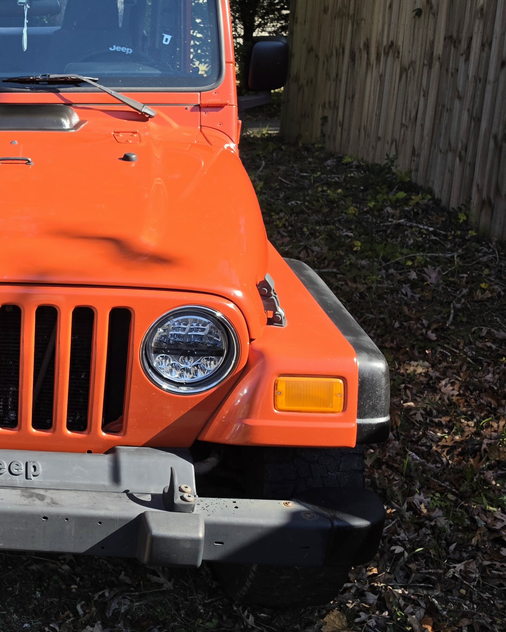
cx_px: 39
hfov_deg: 39.8
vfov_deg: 52.8
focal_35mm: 34
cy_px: 284
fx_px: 636
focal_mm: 6.5
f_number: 1.4
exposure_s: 1/3333
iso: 64
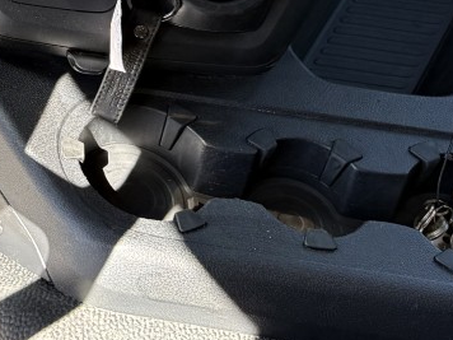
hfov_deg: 17.5
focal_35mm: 97
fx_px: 1269
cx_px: -284
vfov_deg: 14.4
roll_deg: -0.7
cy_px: -148
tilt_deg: -42.3
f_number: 1.78
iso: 160
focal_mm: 6.76
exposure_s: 1/243
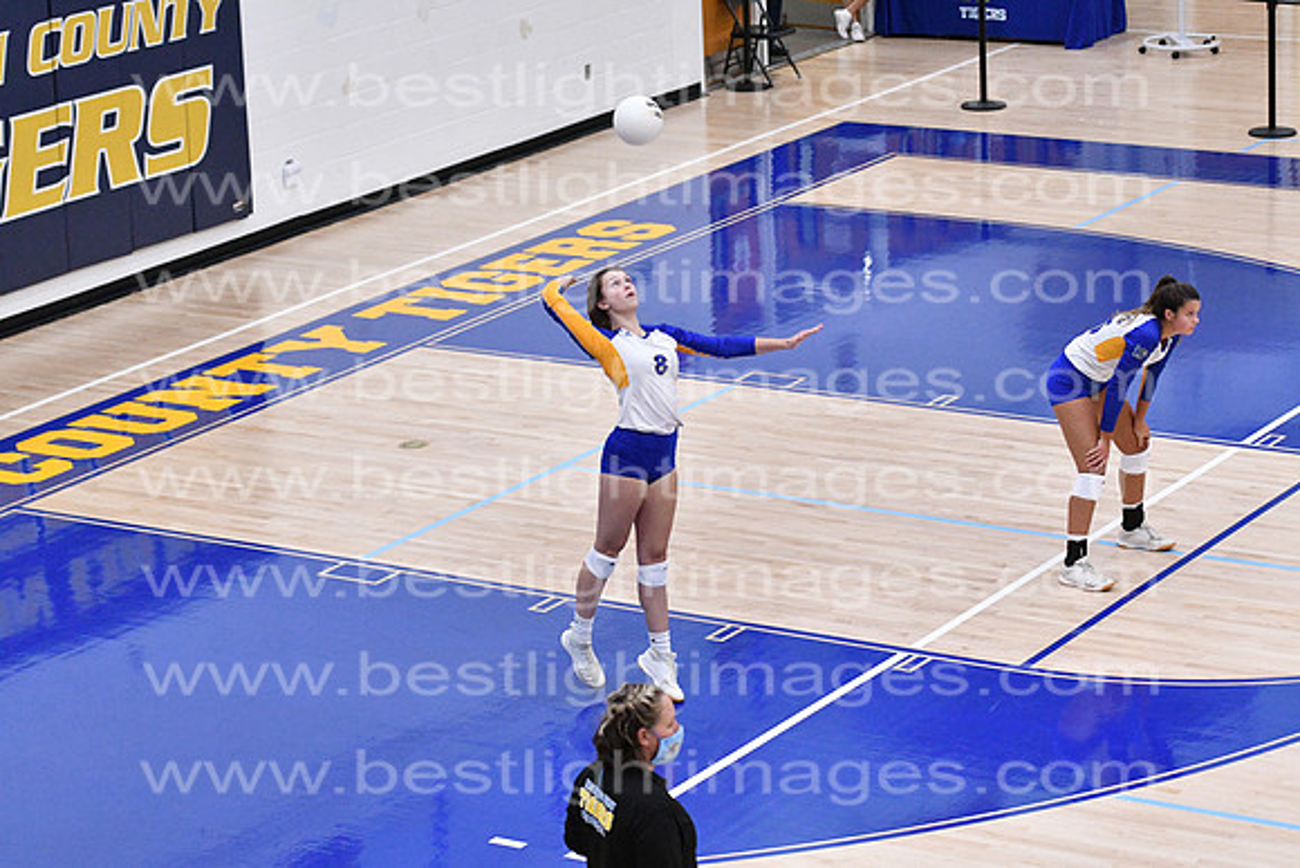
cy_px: 434
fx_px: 3792
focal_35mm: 105
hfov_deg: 19.5
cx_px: 650
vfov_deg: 13.0
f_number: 3.2
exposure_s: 1/1000
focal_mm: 70
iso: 6400
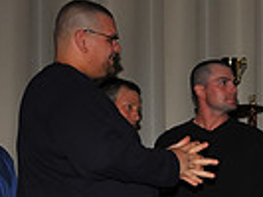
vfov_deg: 9.9
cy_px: 248
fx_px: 1118
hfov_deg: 12.9
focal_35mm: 147
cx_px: 366
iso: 250
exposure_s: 1/250
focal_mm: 35
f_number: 8
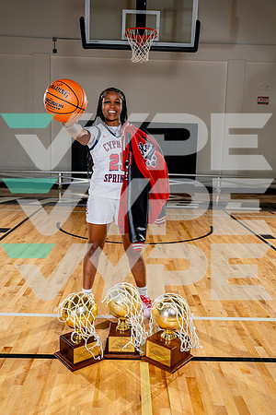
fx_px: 391
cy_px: 208
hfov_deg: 38.9
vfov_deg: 55.8
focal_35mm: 34
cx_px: 138
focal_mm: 34
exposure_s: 1/250
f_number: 5.6
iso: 200
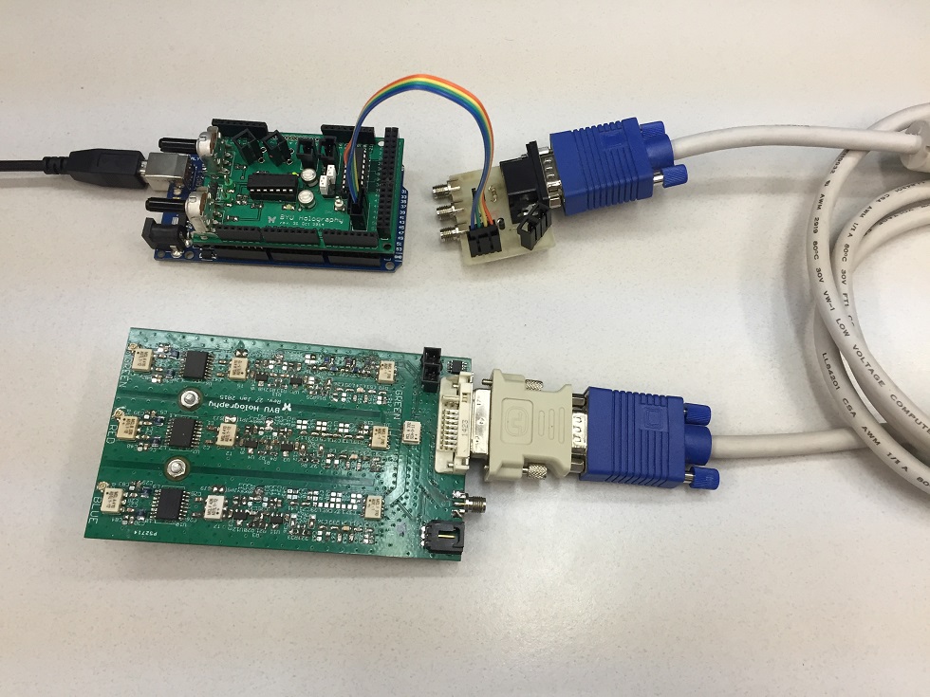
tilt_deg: -68.7
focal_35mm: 29
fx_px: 779
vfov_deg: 48.2
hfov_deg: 61.7
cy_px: 348
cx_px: 465
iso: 50
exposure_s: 1/33
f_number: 2.2
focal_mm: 4.15
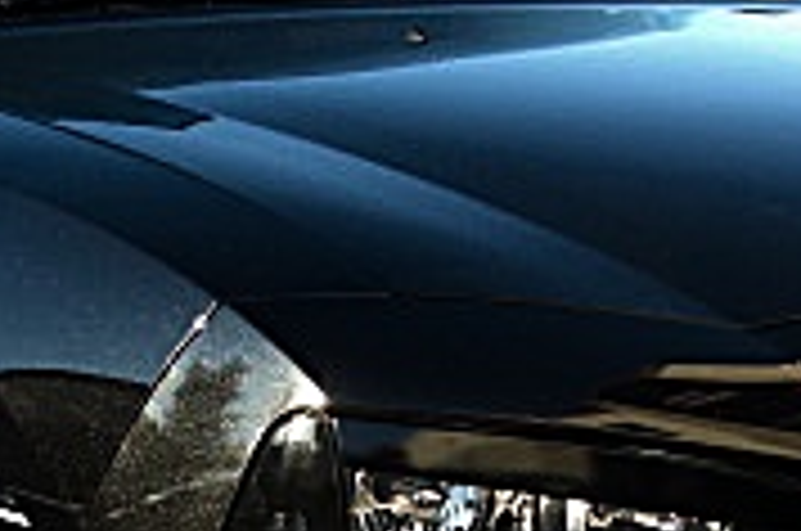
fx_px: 2998
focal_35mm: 135
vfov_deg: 10.0
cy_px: 576
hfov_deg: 15.2
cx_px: 418
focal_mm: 6.3
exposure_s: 1/160
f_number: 2.8
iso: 50
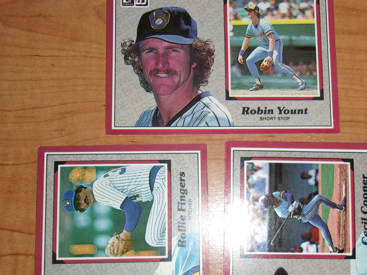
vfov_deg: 33.8
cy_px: 198
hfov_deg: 44.6
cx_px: 219
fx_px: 445
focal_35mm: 42
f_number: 3
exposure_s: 1/34
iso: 80
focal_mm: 4.9
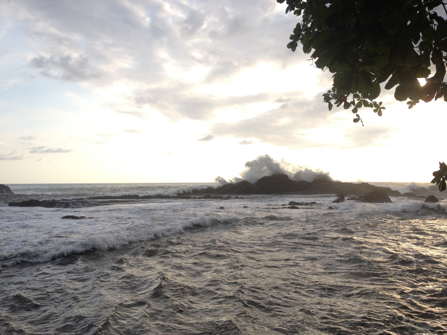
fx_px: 452
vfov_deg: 40.7
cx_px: 224
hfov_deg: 52.6
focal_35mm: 35
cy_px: 168
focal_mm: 4.28
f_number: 2.4
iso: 50
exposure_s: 1/968
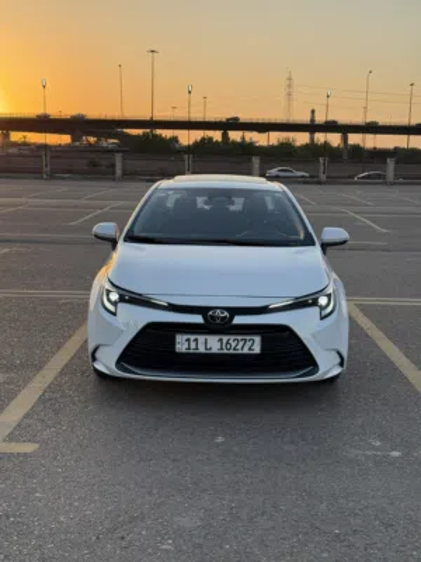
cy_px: 281
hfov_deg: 30.3
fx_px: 778
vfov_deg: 39.7
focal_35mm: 48
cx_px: 210
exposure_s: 1/1203
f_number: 1.78
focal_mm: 6.76
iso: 100
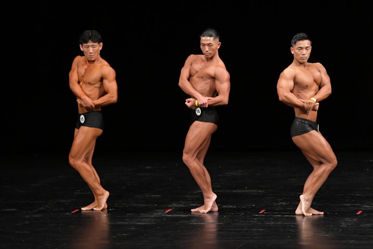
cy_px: 124
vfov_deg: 5.4
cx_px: 186
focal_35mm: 255
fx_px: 2641
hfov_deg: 8.1
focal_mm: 170
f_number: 5.6
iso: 3200
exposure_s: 1/400
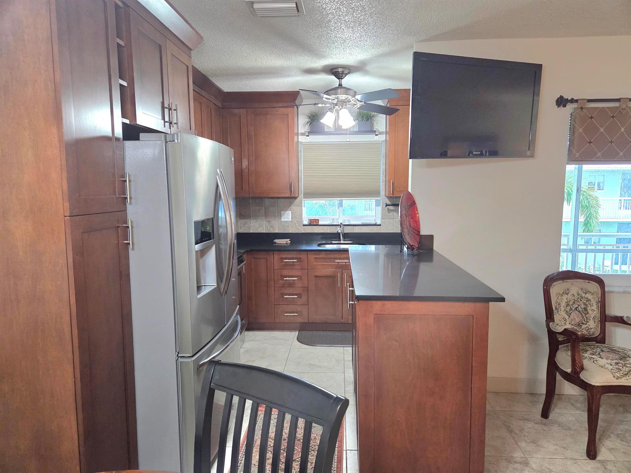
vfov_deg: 58.9
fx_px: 419
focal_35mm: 23
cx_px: 316
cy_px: 236
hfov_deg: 73.9
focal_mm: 5.4
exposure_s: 1/120
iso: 640
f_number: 1.8
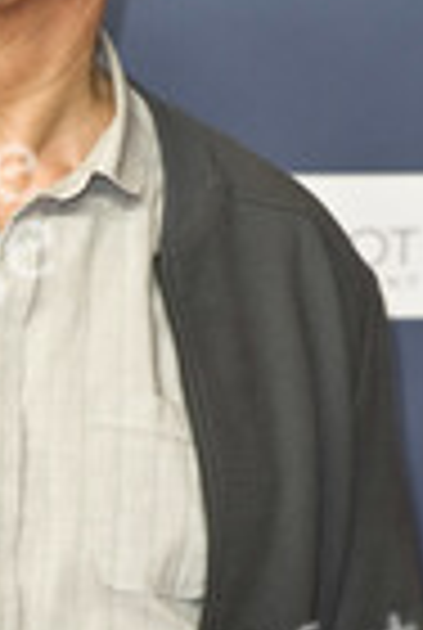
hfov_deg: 4.6
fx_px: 5244
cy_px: 477
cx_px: -43
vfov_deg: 6.9
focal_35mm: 299
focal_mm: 105
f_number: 5
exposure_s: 1/125
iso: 1000
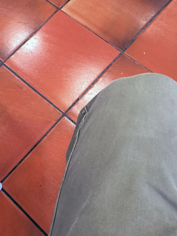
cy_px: 82
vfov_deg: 38.5
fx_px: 334
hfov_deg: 29.5
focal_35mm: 49
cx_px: 65
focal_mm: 4.15
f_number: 2.2
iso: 125
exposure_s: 1/30
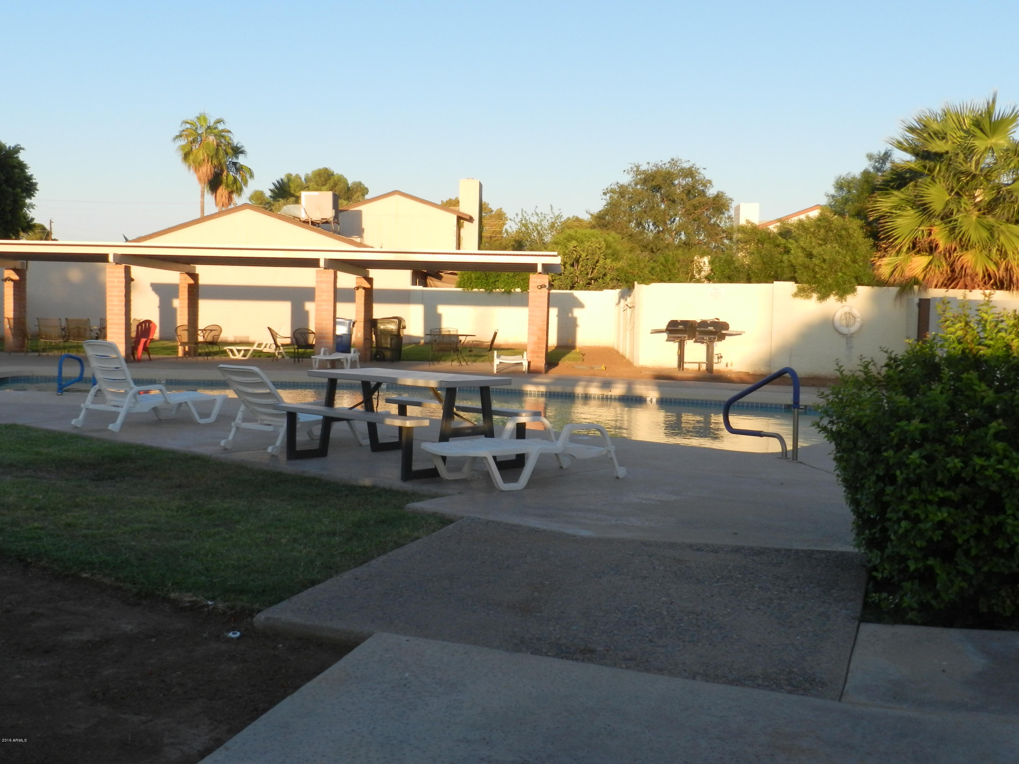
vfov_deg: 37.7
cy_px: 382
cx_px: 510
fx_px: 1119
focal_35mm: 38
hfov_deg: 49.0
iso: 320
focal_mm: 6.7
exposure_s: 1/500
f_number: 4
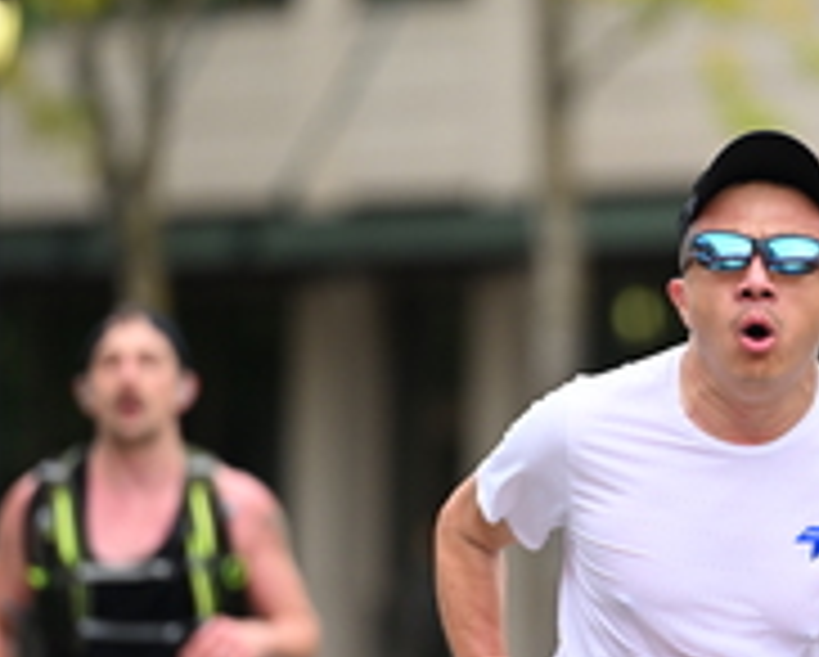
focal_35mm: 566
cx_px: 695
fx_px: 13734
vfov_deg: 2.7
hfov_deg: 3.4
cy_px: 459
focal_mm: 200
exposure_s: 1/2000
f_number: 2.8
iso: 640
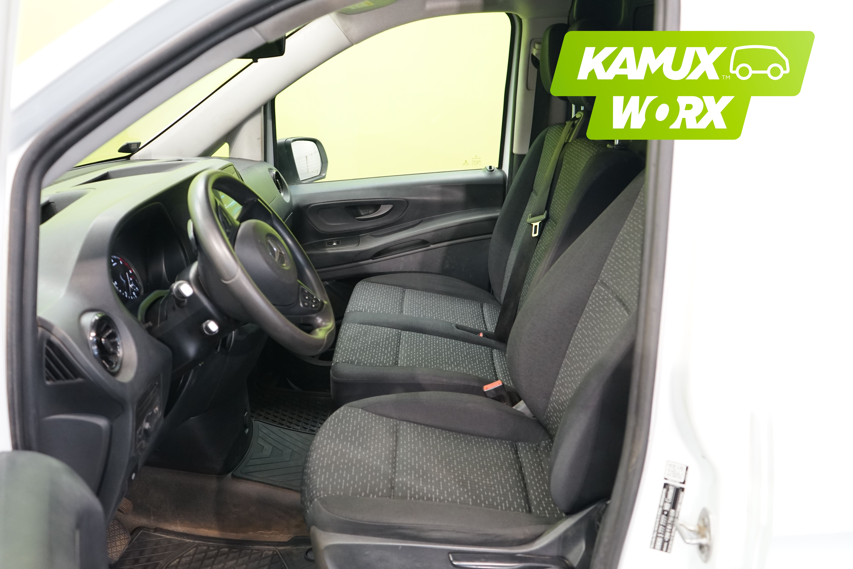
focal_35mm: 31
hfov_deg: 60.3
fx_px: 734
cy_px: 284
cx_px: 426
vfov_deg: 42.3
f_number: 4
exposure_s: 1/30
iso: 1250
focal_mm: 31
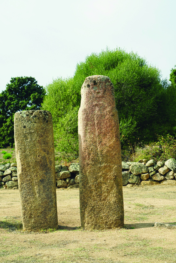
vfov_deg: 28.8
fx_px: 513
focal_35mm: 70
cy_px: 132
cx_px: 88
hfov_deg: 19.5
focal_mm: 70
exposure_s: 1/125
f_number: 10
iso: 100
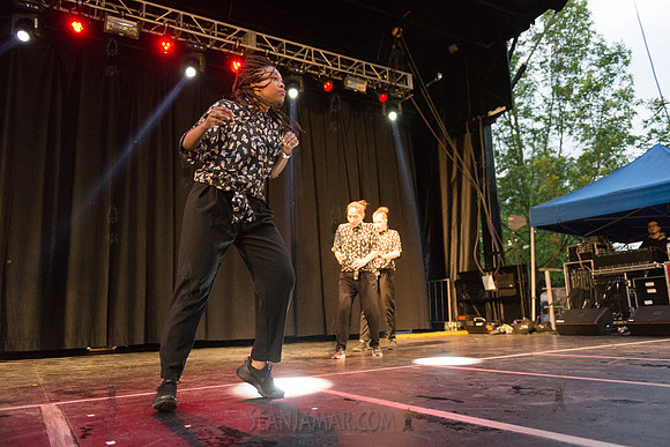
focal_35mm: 28
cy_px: 224
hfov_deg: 65.5
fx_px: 521
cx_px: 335
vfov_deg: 46.4
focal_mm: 28
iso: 4000
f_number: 2.8
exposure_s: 1/1250
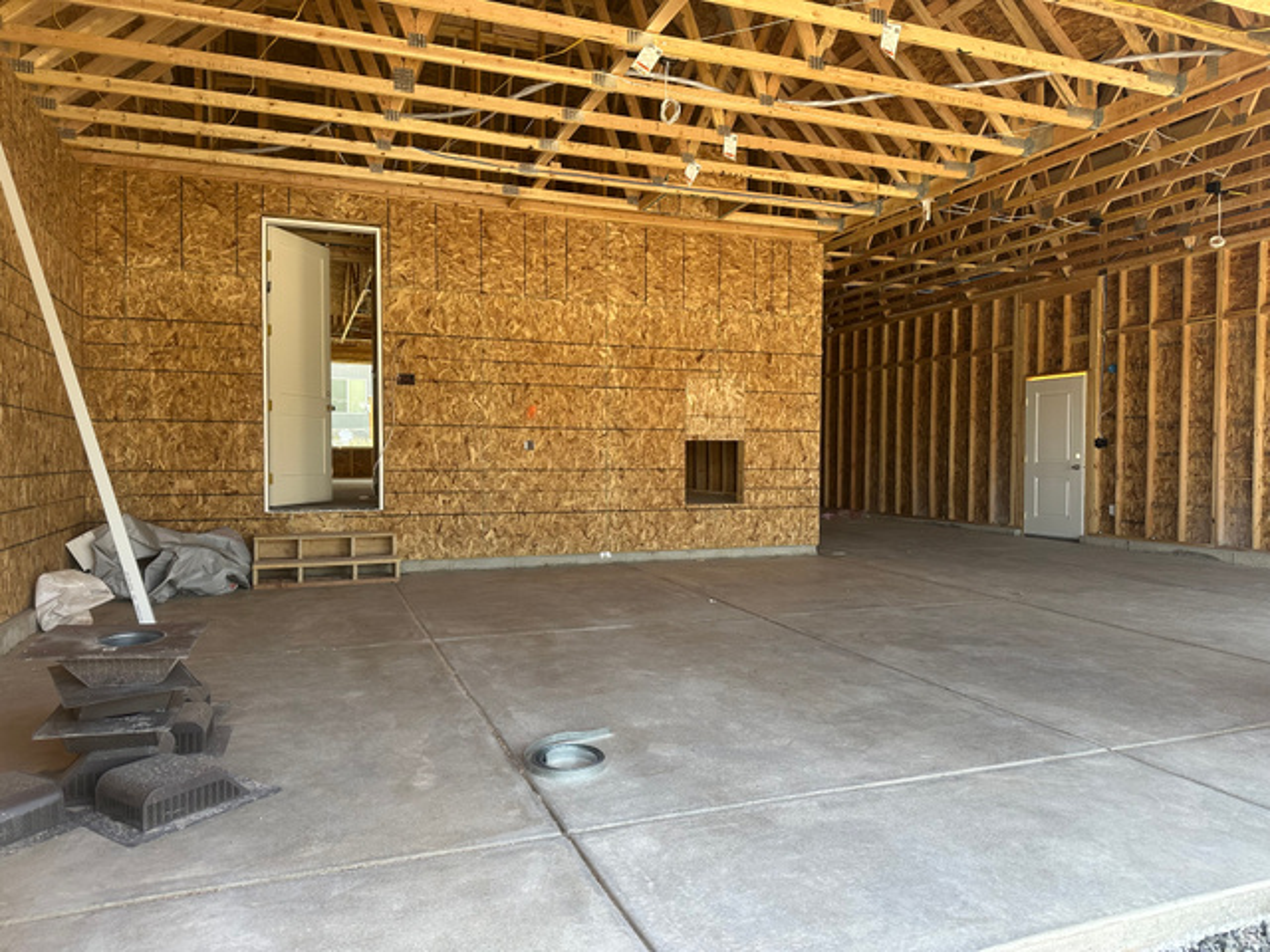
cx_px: 635
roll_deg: -0.8
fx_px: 881
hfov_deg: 71.6
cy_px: 476
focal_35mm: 24
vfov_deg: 56.8
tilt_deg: -1.0
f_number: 1.78
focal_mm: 6.86
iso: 80
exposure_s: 1/297
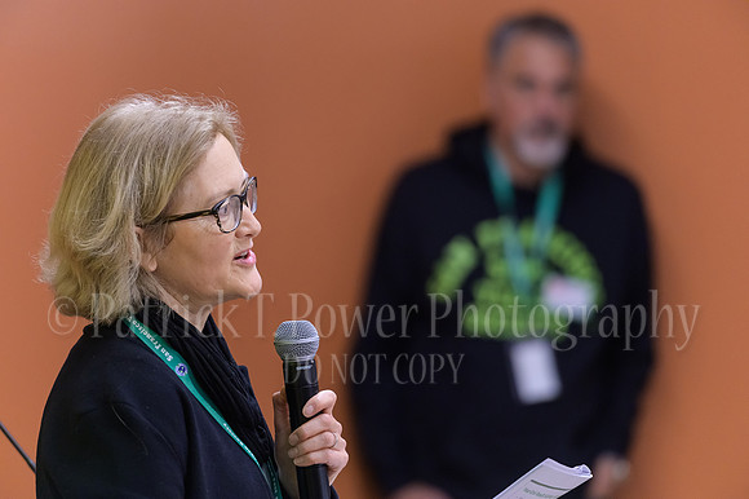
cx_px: 374
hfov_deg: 7.4
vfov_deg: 4.9
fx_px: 5822
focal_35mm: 280
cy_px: 250
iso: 4000
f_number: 4
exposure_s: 1/250
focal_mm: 280
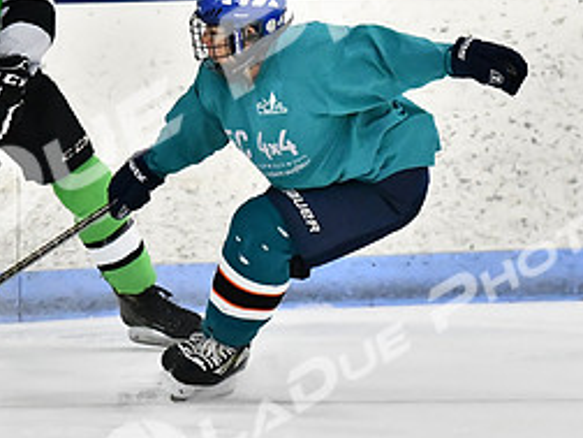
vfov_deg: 3.4
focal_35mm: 431
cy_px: 133
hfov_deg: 4.6
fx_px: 7259
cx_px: 88
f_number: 2.8
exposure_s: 1/1600
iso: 8000
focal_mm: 130
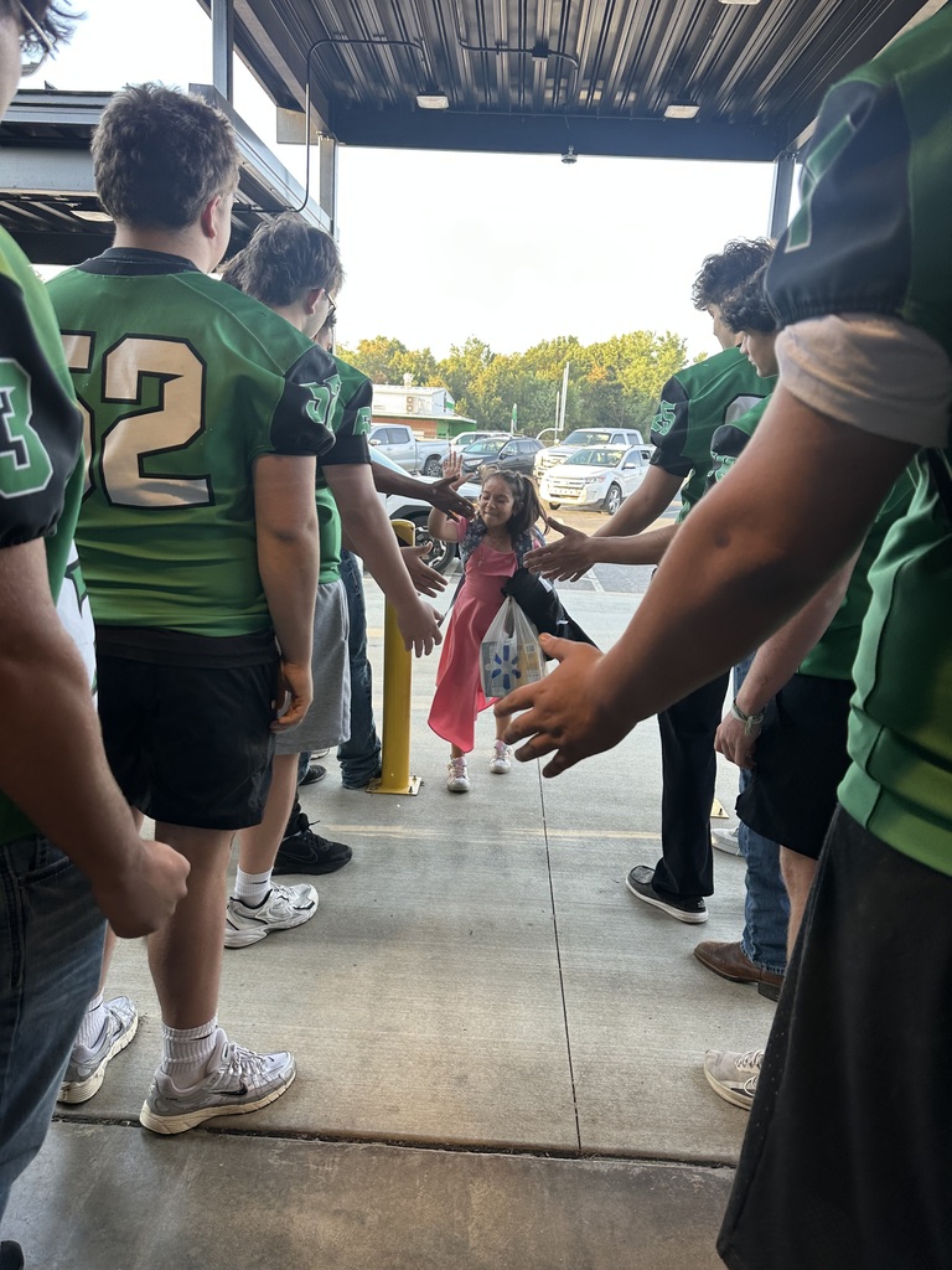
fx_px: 880
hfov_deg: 56.8
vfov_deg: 71.6
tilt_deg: -11.9
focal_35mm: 24
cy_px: 635
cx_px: 476
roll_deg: -1.3
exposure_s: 1/150
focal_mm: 6.86
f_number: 1.78
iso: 64
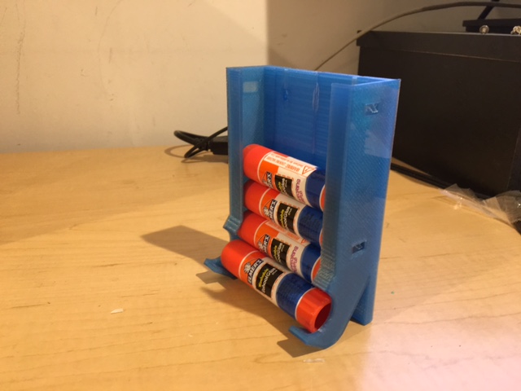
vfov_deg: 48.2
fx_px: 436
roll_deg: -1.6
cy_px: 196
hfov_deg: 61.7
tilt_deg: -21.8
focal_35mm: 29
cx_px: 260
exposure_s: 1/24
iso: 200
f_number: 2.2
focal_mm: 4.15
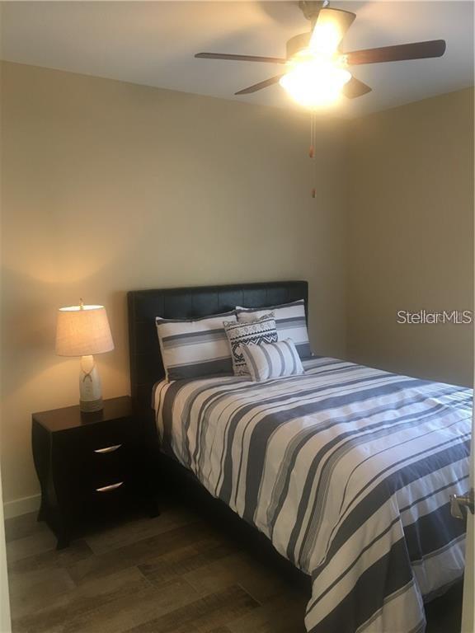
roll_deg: +0.2
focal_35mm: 29
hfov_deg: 48.2
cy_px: 316
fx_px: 531
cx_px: 238
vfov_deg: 61.7
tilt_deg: -7.4
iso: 80
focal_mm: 4.15
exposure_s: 1/30
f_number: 2.2
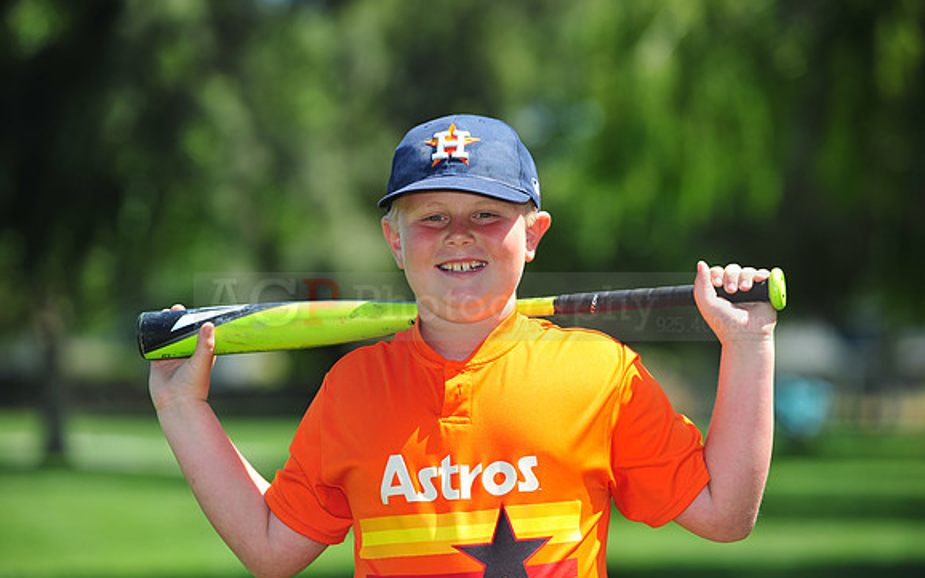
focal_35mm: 179
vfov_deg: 7.3
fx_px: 4512
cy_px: 293
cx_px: 462
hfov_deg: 11.7
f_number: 4.5
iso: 200
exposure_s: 1/1000
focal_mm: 175
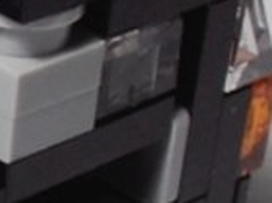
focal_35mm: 237
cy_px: 154
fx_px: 1858
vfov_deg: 6.2
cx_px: -257
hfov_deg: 8.0
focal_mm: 6.61
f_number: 3.9
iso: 80
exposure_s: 1/50
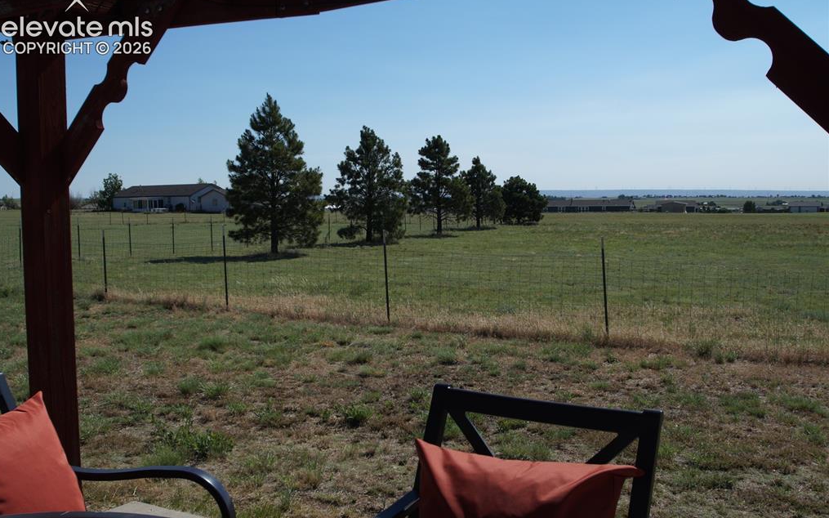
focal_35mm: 37
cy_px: 260
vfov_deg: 34.4
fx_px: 836
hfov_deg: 52.8
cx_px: 412
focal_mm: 24
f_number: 9
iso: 100
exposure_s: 1/320
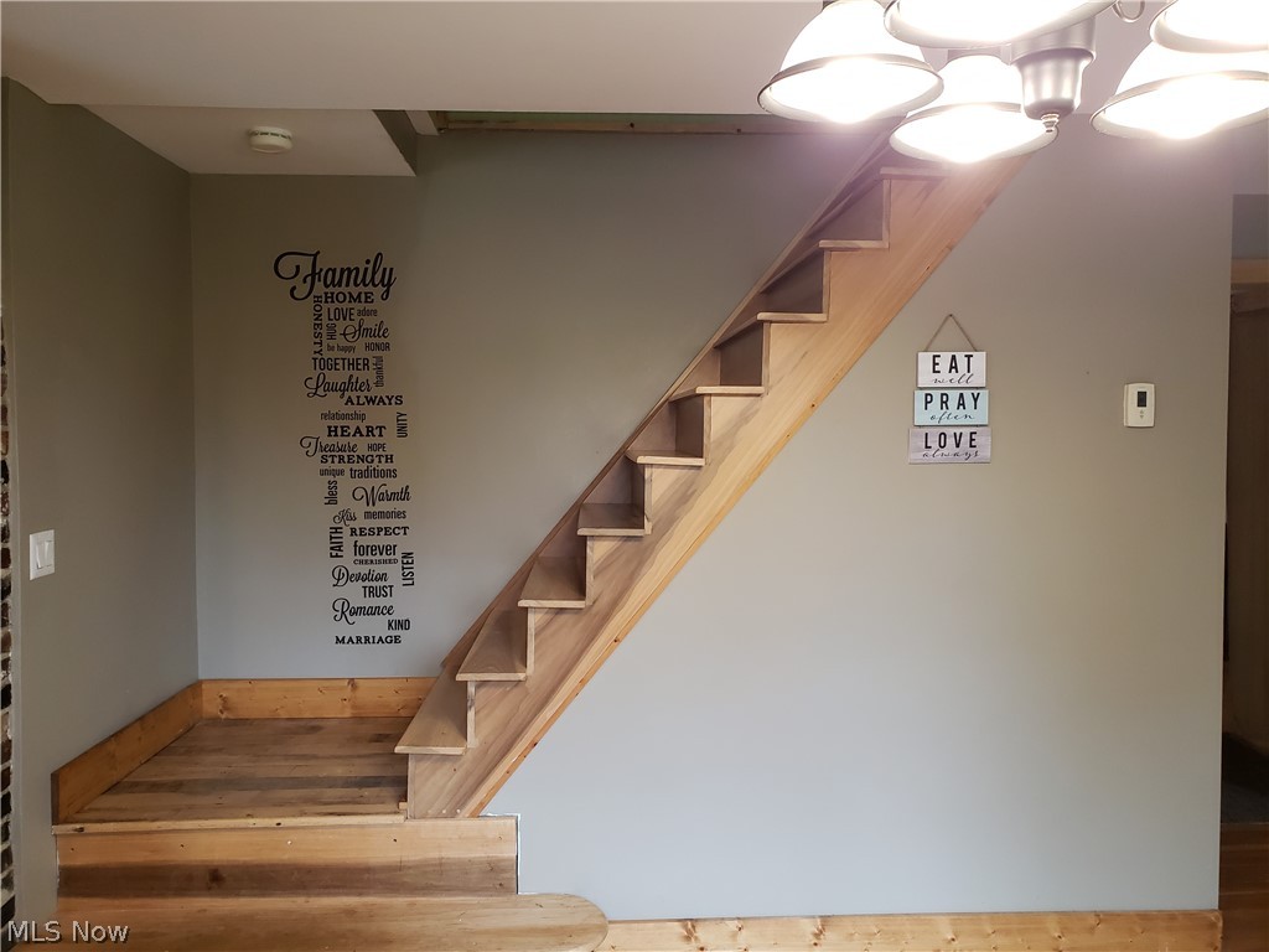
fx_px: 953
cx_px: 634
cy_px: 476
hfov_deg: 67.3
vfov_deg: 53.1
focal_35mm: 26
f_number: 2.4
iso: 320
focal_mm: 4.3
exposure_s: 1/60
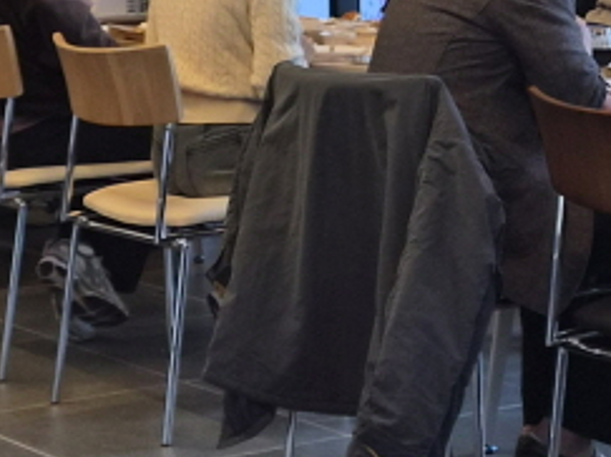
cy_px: -262
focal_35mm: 126
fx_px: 2223
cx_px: 158
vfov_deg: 11.2
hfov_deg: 15.6
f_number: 1.8
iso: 64
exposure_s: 1/120
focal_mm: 5.4
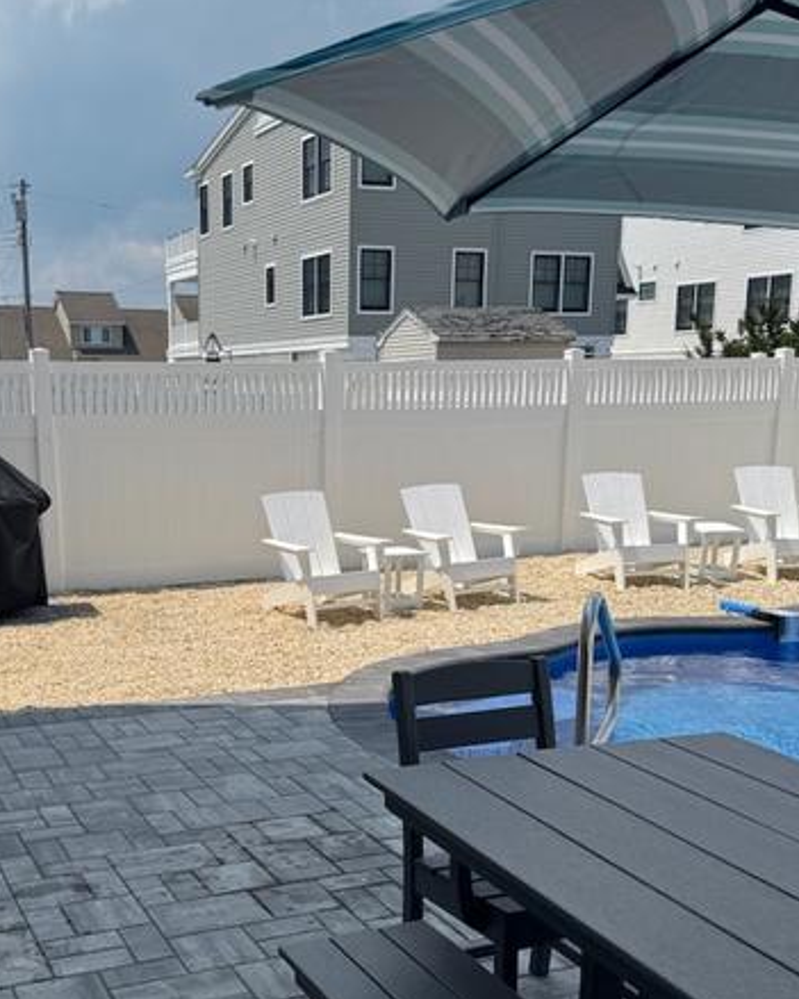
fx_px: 1212
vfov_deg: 44.3
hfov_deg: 36.1
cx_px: 271
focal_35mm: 41
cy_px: 646
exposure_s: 1/7937
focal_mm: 6.76
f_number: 1.78
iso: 80
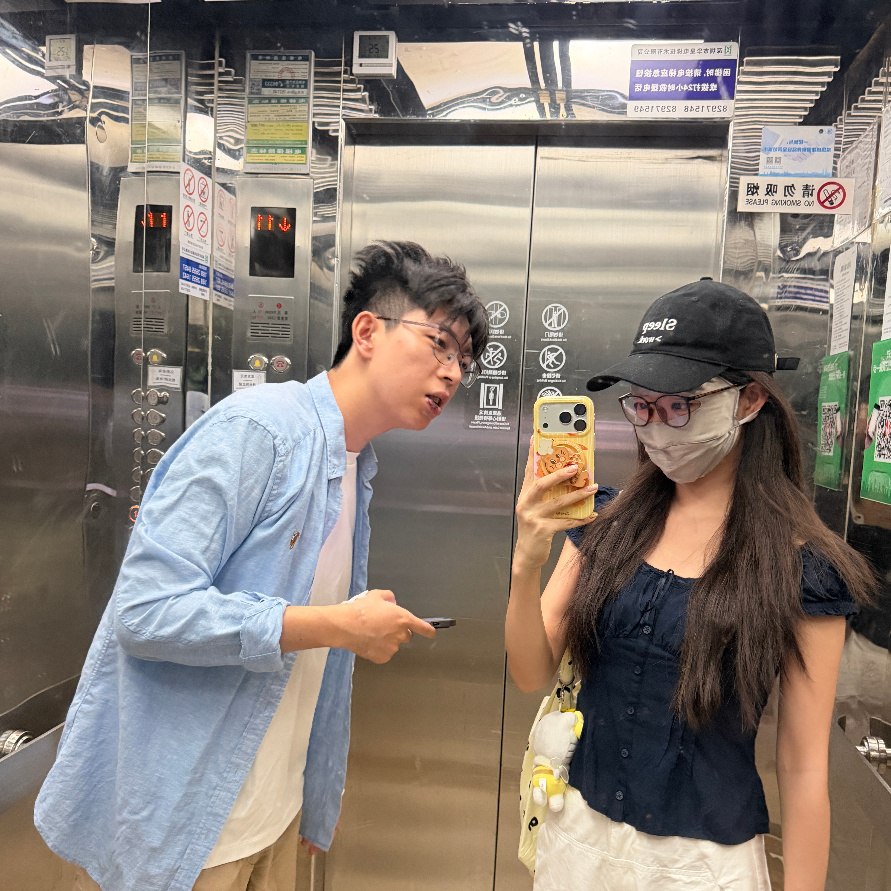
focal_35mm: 29
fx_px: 845
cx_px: 446
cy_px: 495
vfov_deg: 55.5
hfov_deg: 55.6
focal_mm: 6.76
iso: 640
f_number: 1.78
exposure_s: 1/33
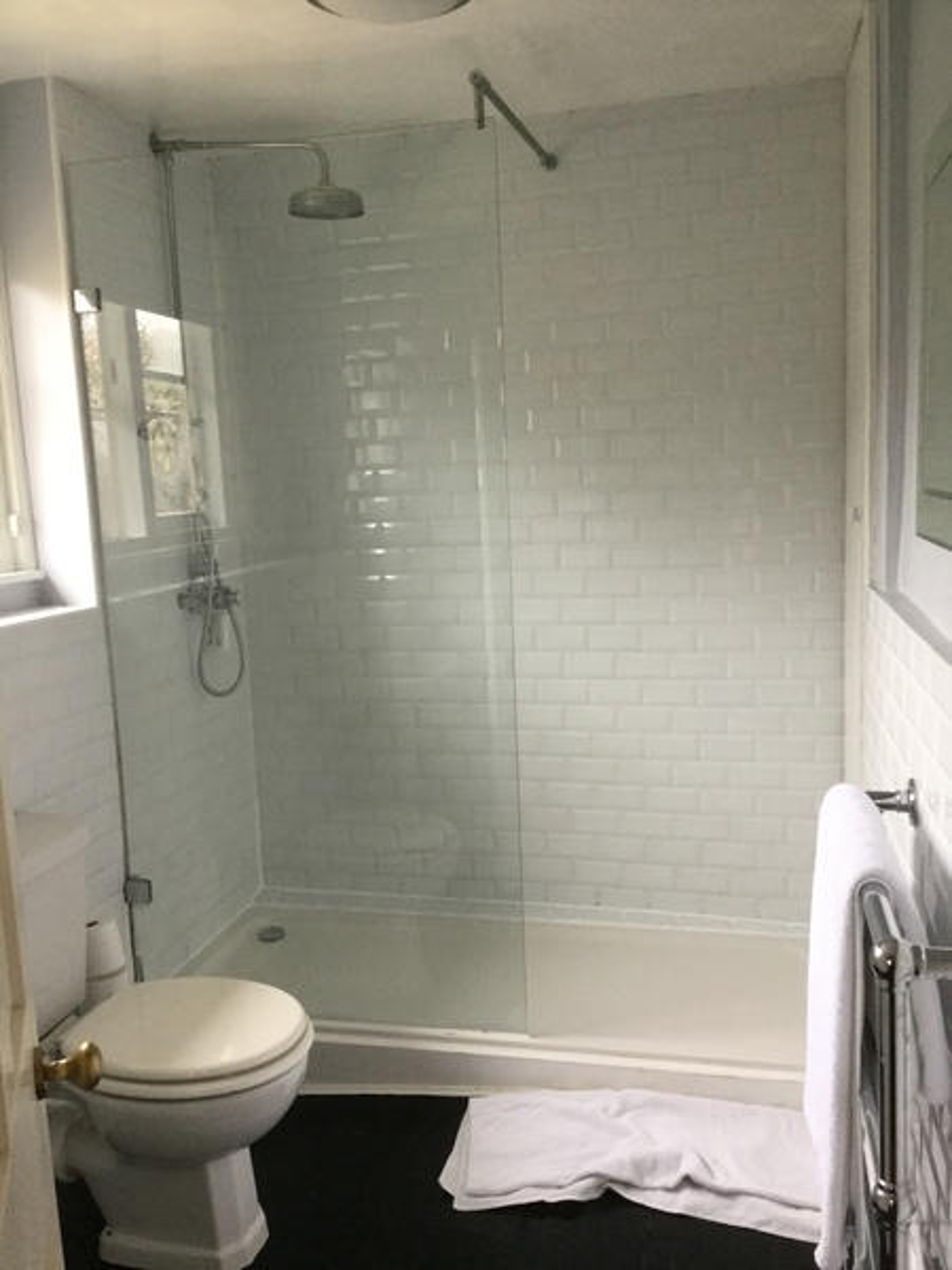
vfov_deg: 58.4
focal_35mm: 31
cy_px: 635
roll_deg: +1.8
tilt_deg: -7.9
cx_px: 476
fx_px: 1137
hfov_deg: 45.4
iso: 100
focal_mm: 3.3
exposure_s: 1/33
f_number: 2.4
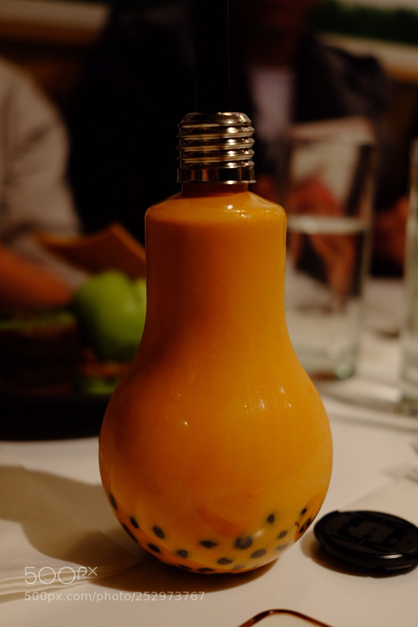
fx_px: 714
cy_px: 314
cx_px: 209
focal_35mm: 41
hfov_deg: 32.6
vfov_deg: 47.4
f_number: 2.8
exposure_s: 1/30
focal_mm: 27
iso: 400
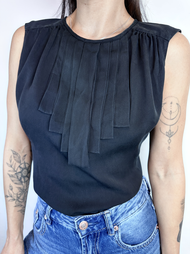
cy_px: 127
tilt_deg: -12.6
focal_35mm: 24
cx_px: 95
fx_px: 176
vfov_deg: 71.6
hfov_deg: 56.8
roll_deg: -0.5
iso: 80
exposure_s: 1/100
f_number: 1.78
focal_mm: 6.86
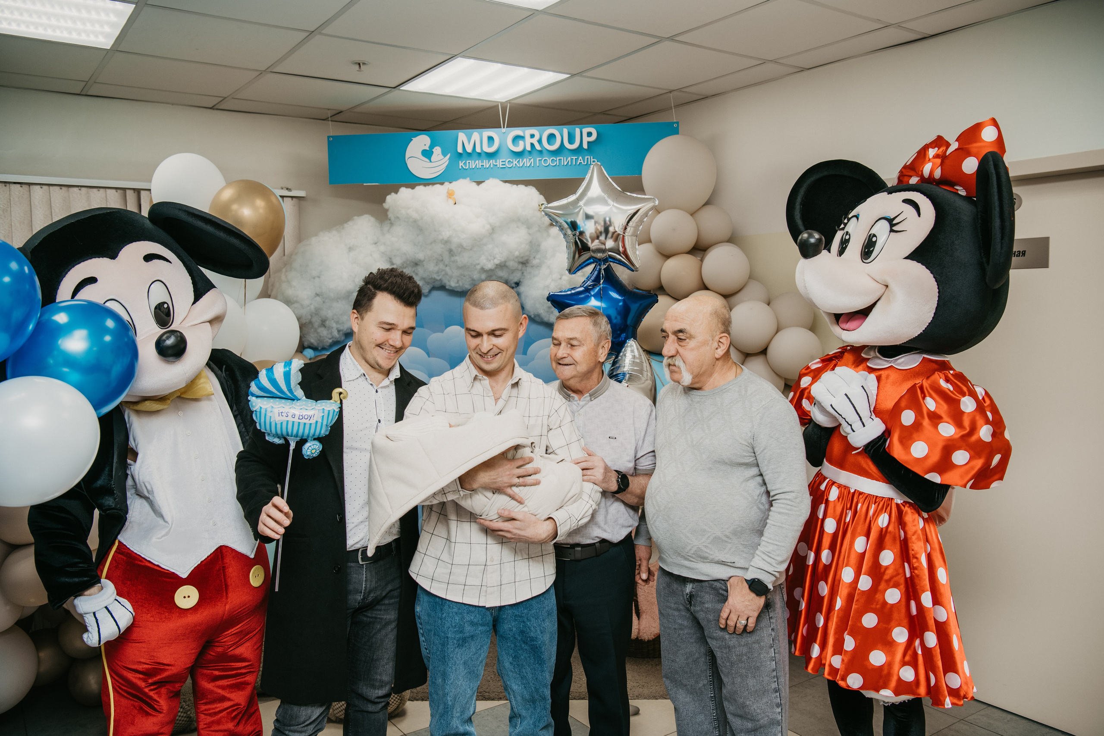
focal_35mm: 30
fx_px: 920
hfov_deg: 61.9
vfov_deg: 43.6
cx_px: 552
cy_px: 368
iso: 160
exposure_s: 1/160
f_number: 4
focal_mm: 30
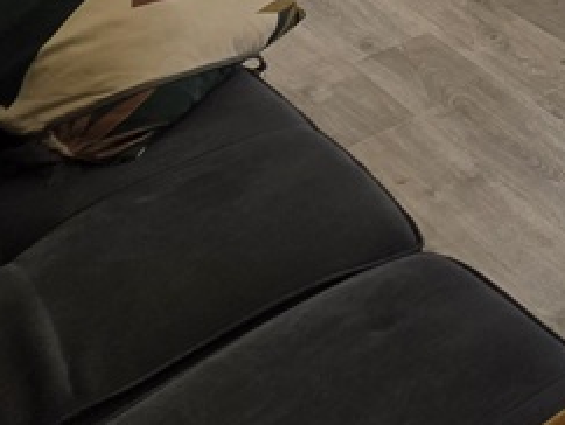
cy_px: -392
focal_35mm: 55
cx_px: 988
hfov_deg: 22.5
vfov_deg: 18.7
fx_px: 899
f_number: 1.9
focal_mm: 2.2
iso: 32
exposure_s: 1/100
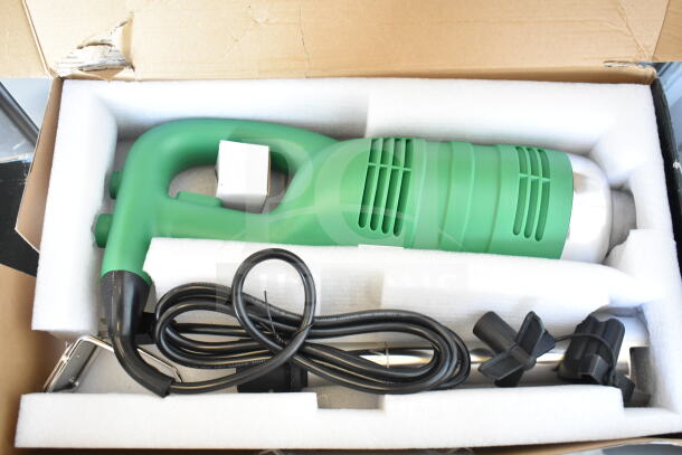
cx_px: 341
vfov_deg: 36.9
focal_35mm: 36
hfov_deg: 53.1
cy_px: 228
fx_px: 682
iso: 1600
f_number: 4.5
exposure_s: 1/80
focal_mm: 24
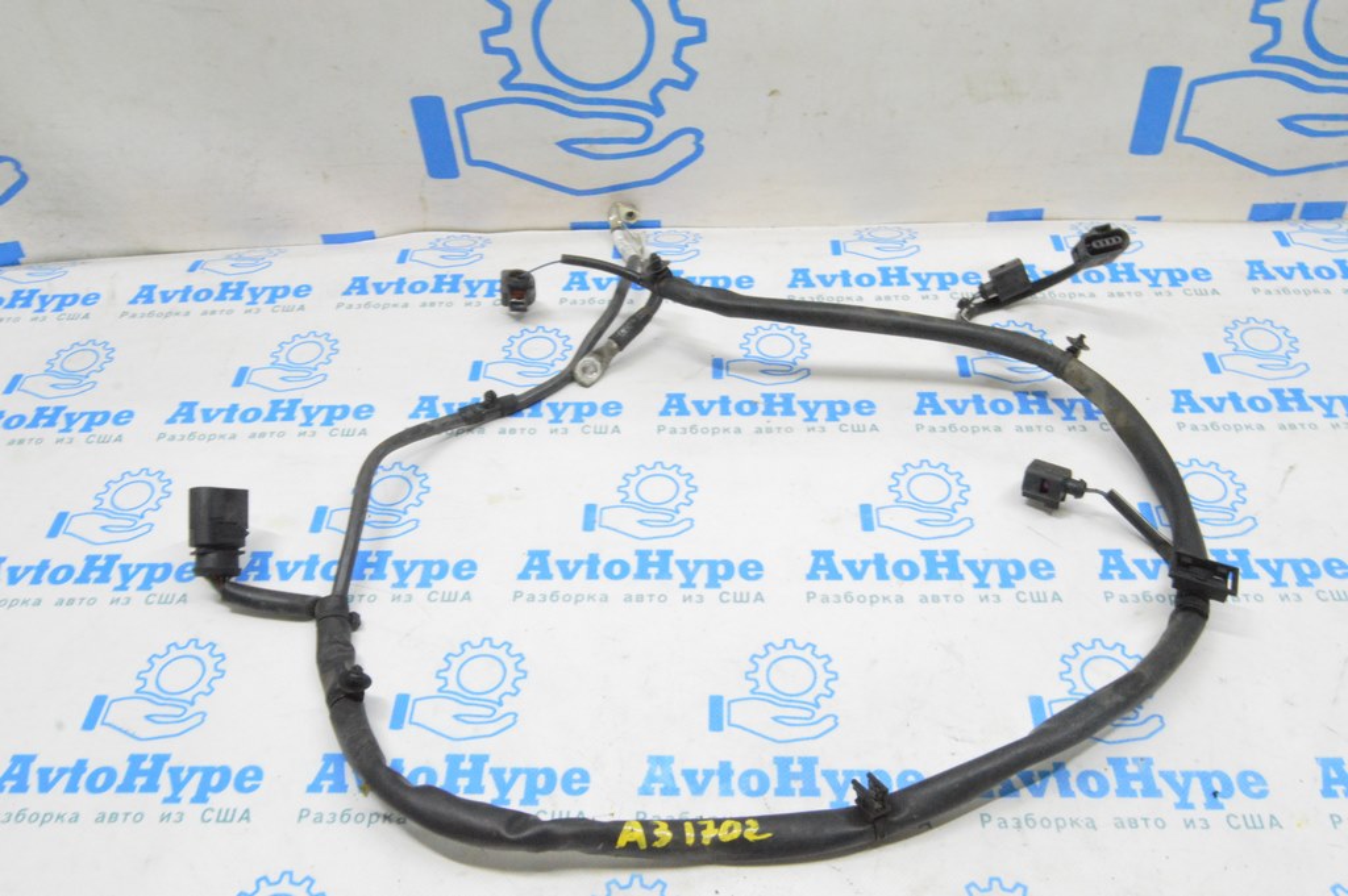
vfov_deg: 39.9
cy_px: 448
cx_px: 674
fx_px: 1235
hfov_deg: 57.3
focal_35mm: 33
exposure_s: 1/15
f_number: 20
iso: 6400
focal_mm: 22
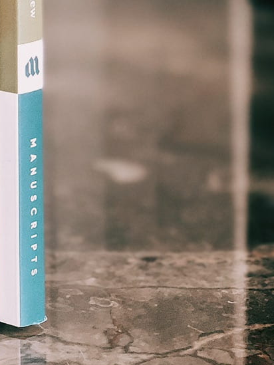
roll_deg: +1.4
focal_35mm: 194
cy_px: -80
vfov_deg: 10.0
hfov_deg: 7.5
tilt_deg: -9.9
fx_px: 2047
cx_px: -176
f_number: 2.4
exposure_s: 1/30
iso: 100
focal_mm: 6
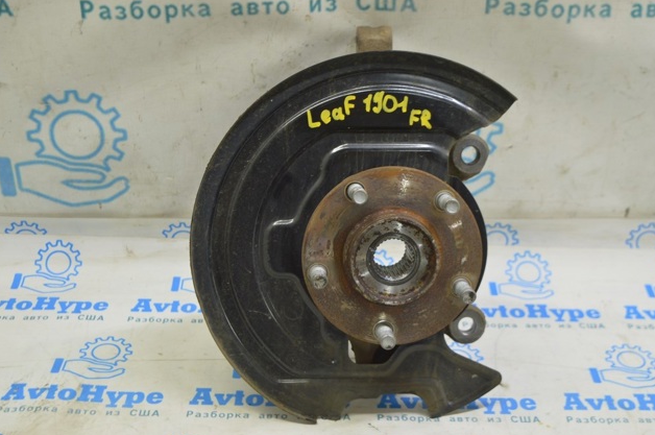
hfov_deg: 37.2
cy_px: 220
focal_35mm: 54
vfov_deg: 25.2
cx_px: 331
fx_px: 972
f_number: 5.6
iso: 400
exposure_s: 1/20
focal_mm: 35
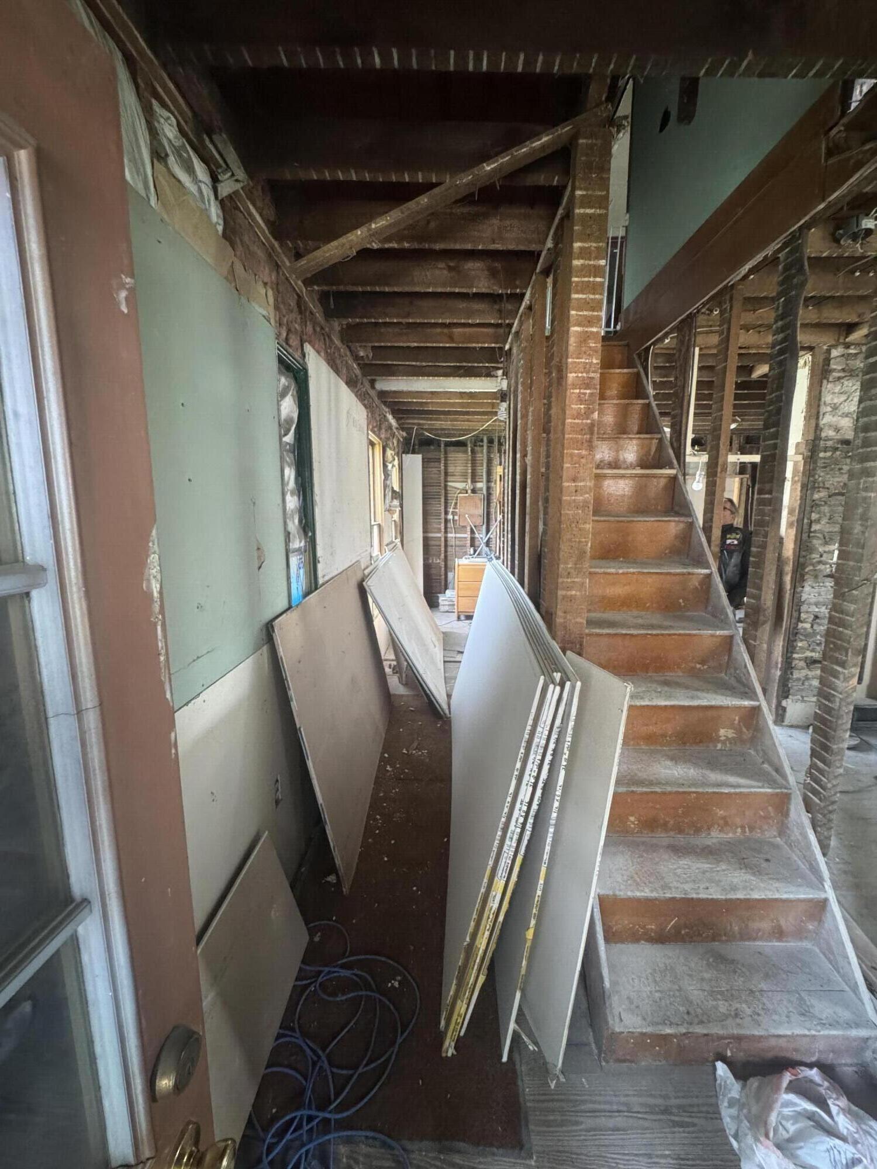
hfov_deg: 85.7
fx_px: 473
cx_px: 438
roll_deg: +0.1
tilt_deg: -10.0
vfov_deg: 102.1
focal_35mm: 14
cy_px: 584
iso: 1000
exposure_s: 1/60
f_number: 2.2
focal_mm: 2.22
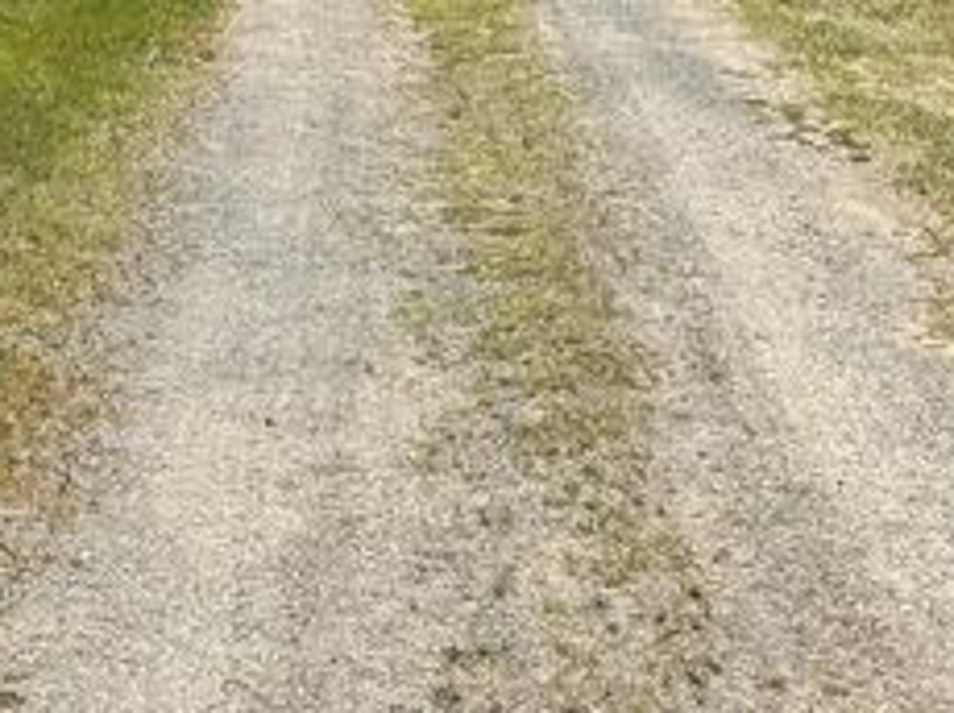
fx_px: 2946
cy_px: -796
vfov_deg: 12.0
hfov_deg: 18.2
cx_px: 145
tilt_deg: +6.9
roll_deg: -0.7
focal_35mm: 107
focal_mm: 6.76
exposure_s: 1/4167
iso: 80
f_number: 1.78
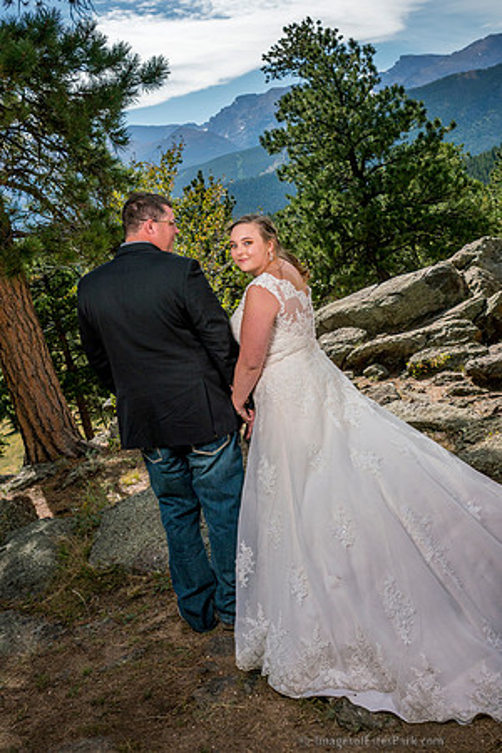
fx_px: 753
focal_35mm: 36
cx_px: 251
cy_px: 376
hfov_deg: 36.9
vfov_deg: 53.1
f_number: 4.5
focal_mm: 24
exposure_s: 1/2000
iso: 250
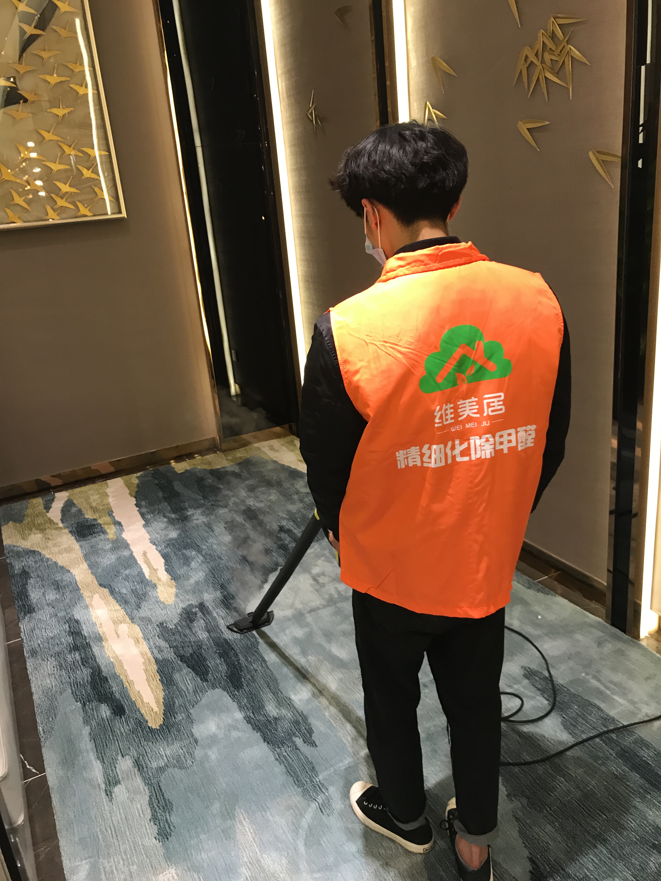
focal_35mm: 28
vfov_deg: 63.4
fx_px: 713
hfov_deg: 49.7
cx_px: 330
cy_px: 440
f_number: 1.8
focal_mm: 3.99
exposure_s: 1/17
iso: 50
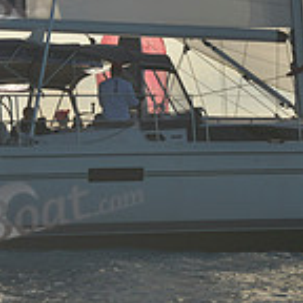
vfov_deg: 7.3
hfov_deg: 7.3
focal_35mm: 239
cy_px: 87
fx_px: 2367
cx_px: 255
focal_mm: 70
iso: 200
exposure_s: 1/800
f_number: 10
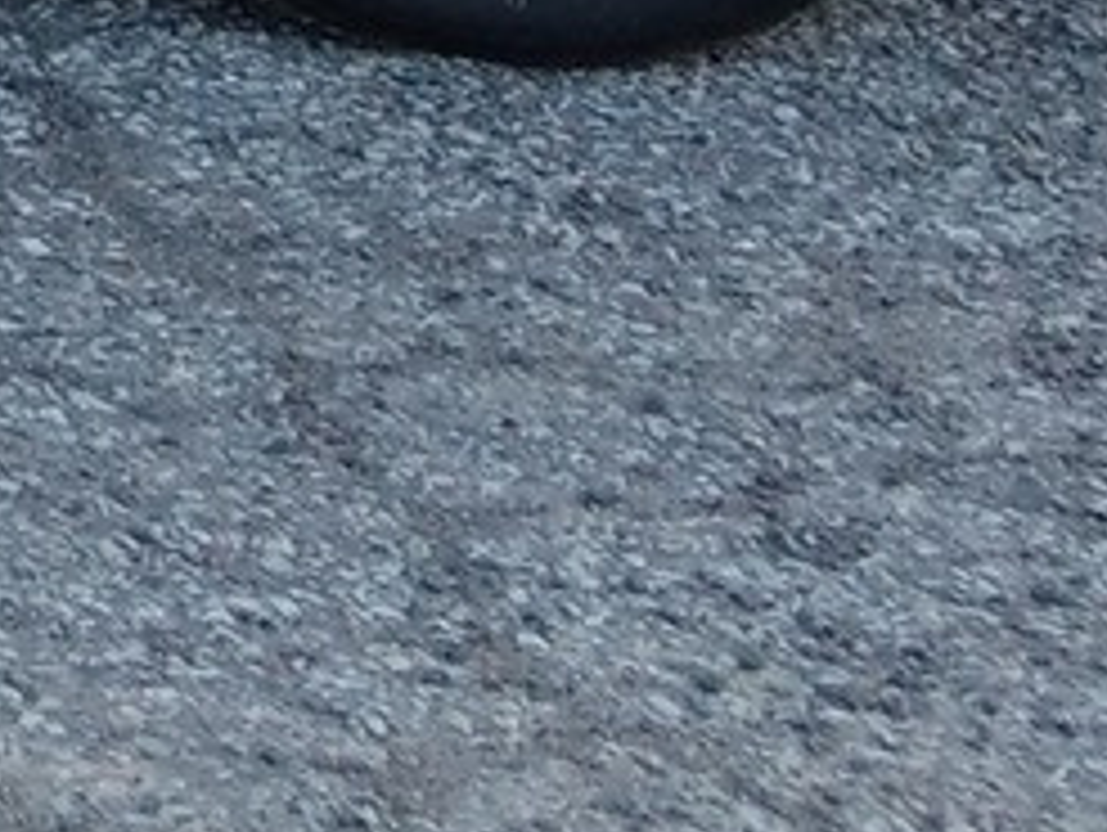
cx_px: -2025
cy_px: -1313
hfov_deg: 9.5
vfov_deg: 8.0
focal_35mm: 169
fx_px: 5410
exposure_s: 1/123
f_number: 1.8
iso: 112
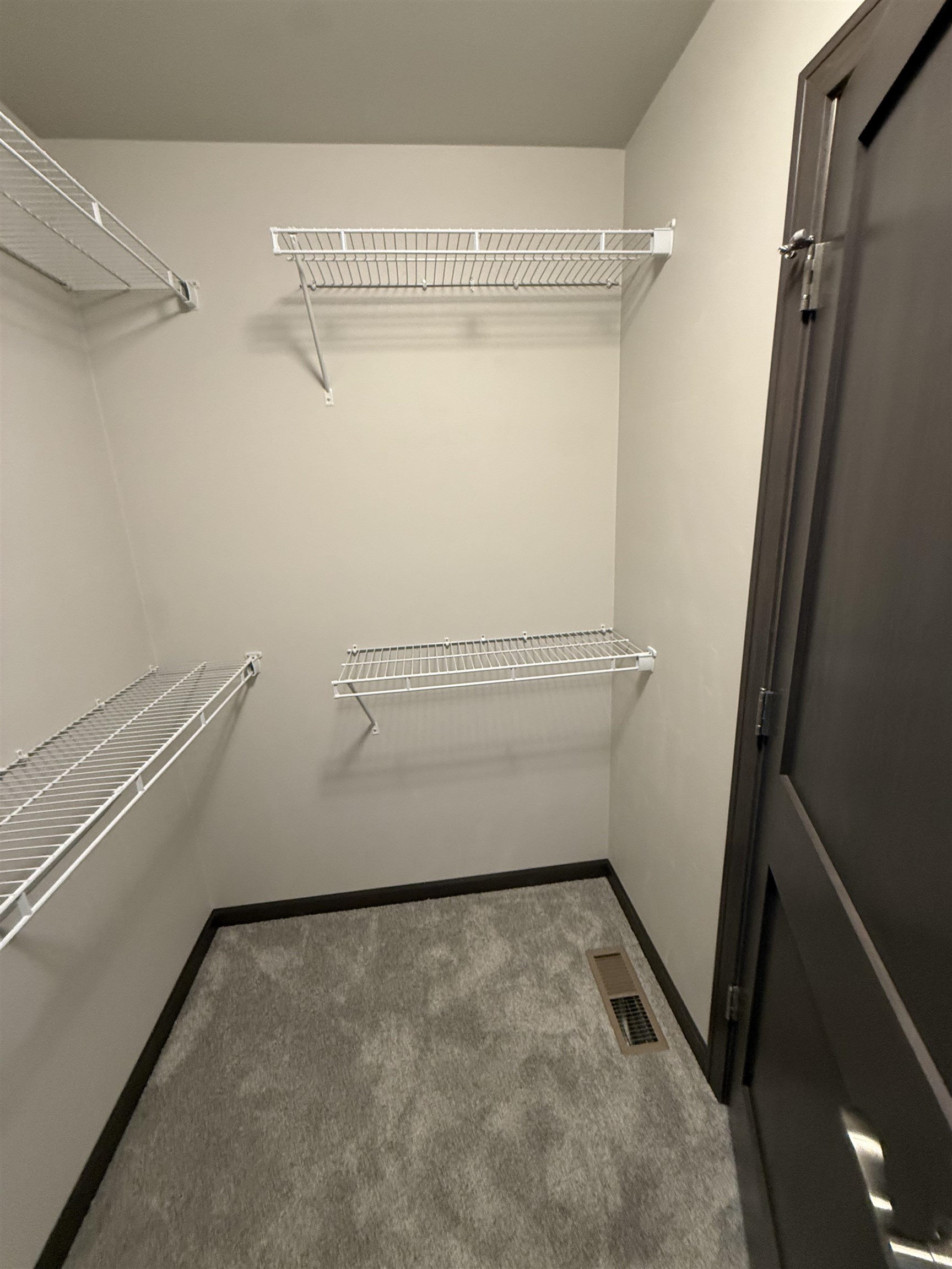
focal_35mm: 14
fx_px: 513
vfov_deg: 102.1
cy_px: 634
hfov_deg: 85.7
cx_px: 476
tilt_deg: -14.2
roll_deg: +2.2
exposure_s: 1/60
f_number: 2.2
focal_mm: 2.22
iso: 320
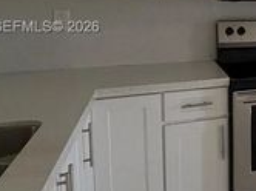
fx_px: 399
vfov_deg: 26.3
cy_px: 28
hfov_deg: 25.2
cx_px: 401
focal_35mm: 54
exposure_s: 1/120
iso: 125
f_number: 2.2
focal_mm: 2.22
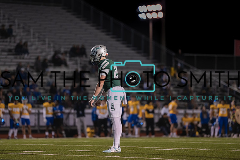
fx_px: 1497
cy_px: 86
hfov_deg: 9.2
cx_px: 110
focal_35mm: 225
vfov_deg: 6.1
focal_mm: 200
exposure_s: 1/1000
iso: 2500
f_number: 2.8
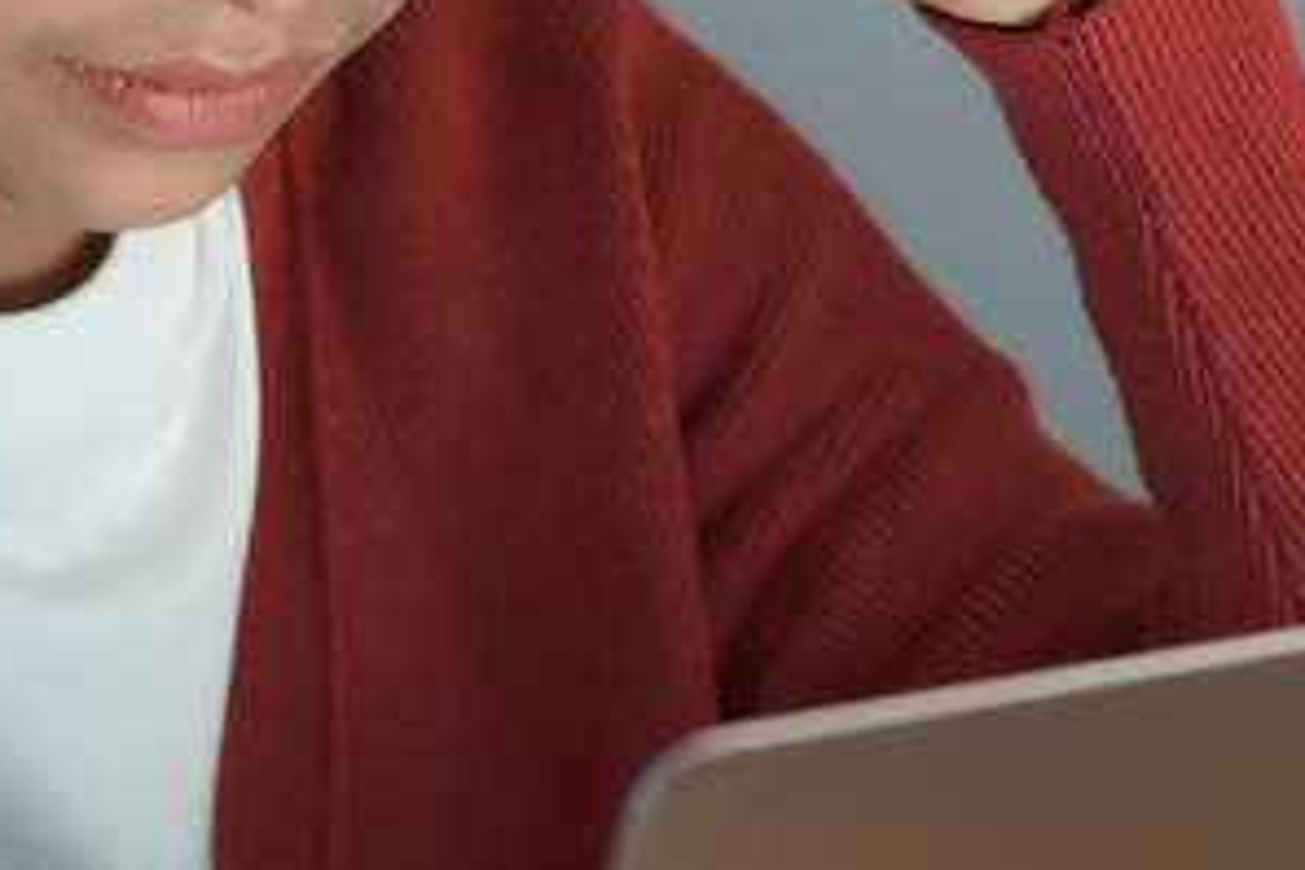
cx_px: 870
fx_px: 8409
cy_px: 202
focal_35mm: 232
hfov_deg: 8.9
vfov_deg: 5.9
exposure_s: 1/100
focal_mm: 55
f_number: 3.2
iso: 1600
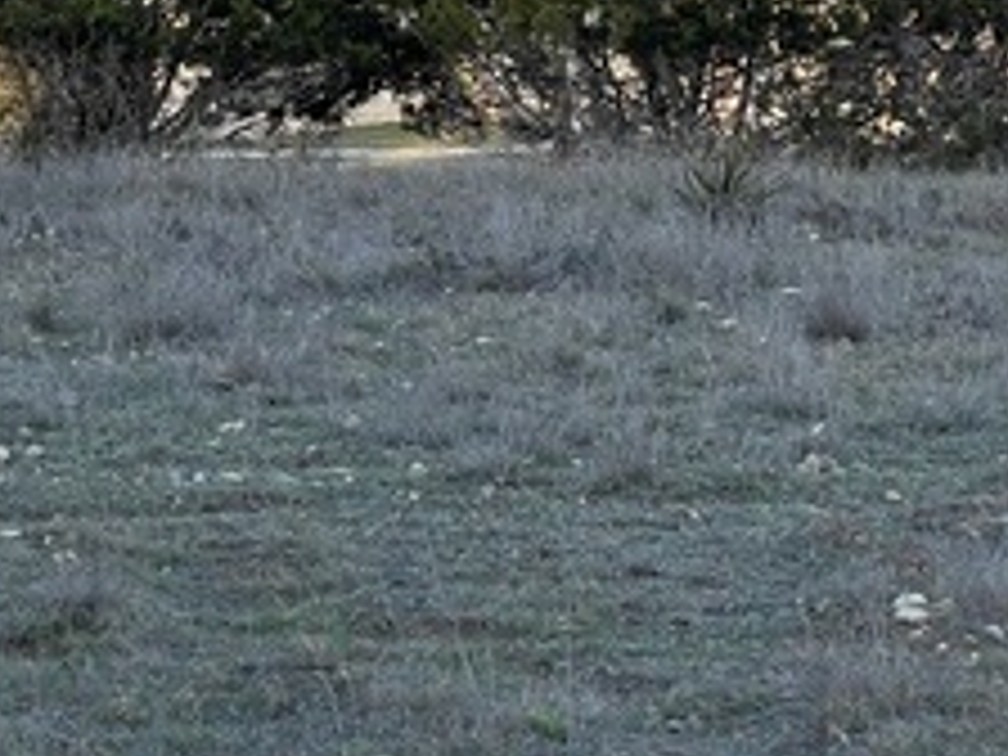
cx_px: 148
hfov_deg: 10.8
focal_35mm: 183
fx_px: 5329
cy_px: 148
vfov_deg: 8.1
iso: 20
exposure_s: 1/372
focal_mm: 7.5
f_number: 2.2
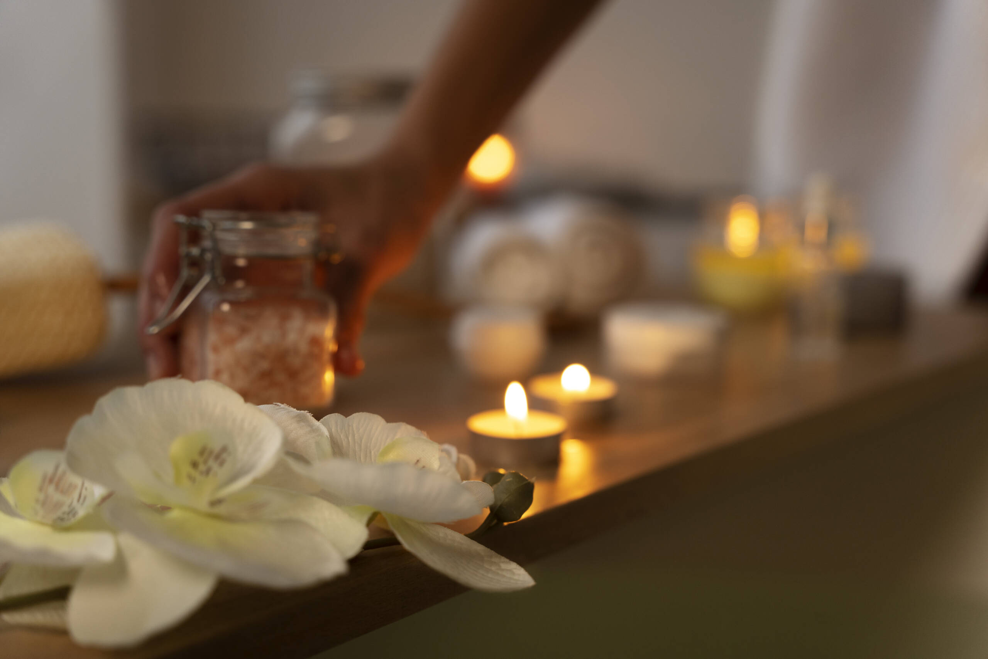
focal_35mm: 51
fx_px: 1402
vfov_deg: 26.4
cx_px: 494
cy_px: 330
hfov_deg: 38.8
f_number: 2.8
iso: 500
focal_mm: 51.1
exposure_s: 1/100
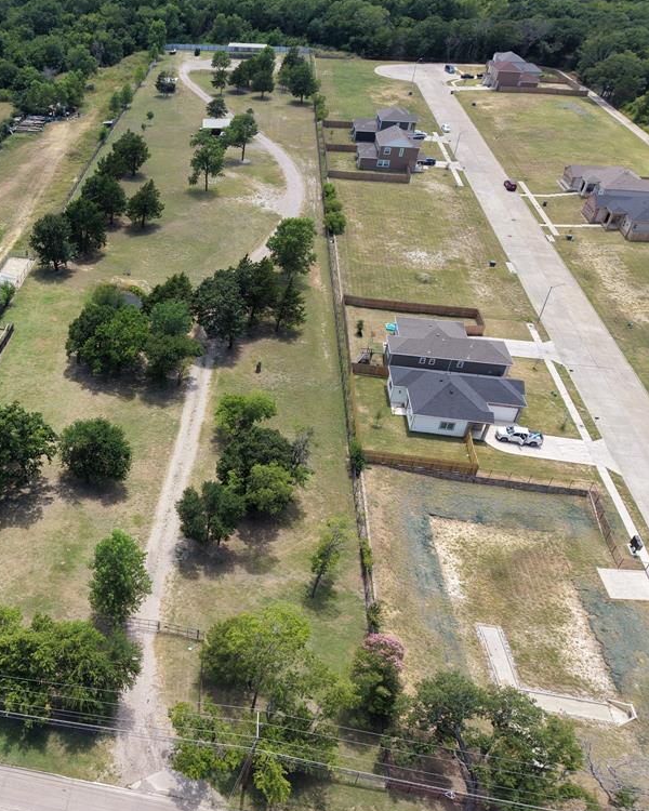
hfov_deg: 43.3
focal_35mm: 32
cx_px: 114
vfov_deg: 55.7
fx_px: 768
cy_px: 408
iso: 200
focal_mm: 8.67
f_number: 1.8
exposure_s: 1/3200
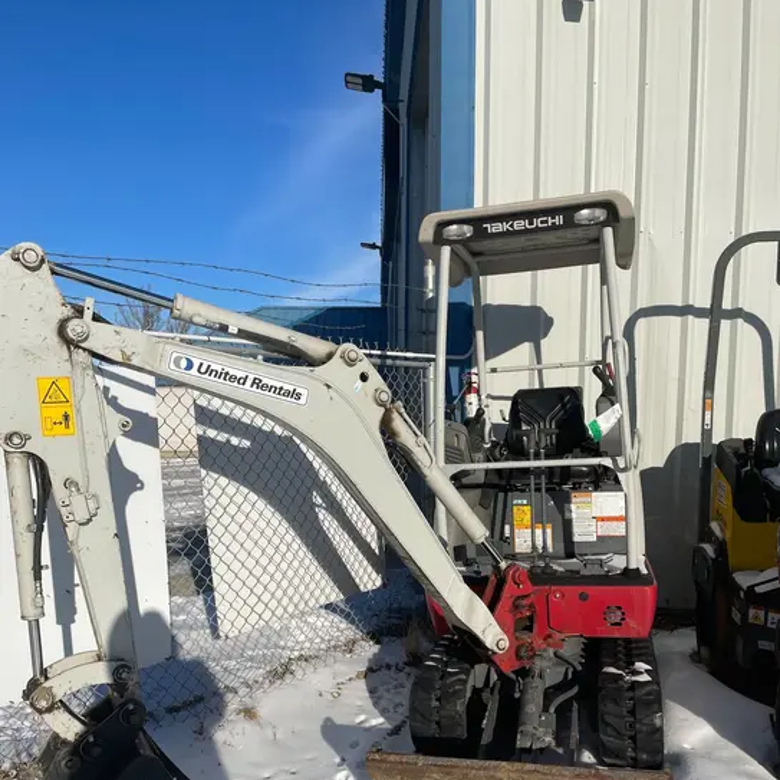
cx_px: 394
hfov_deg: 52.5
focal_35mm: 31
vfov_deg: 51.8
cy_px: 501
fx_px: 790
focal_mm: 4.2
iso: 32
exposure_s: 1/7813
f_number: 1.6
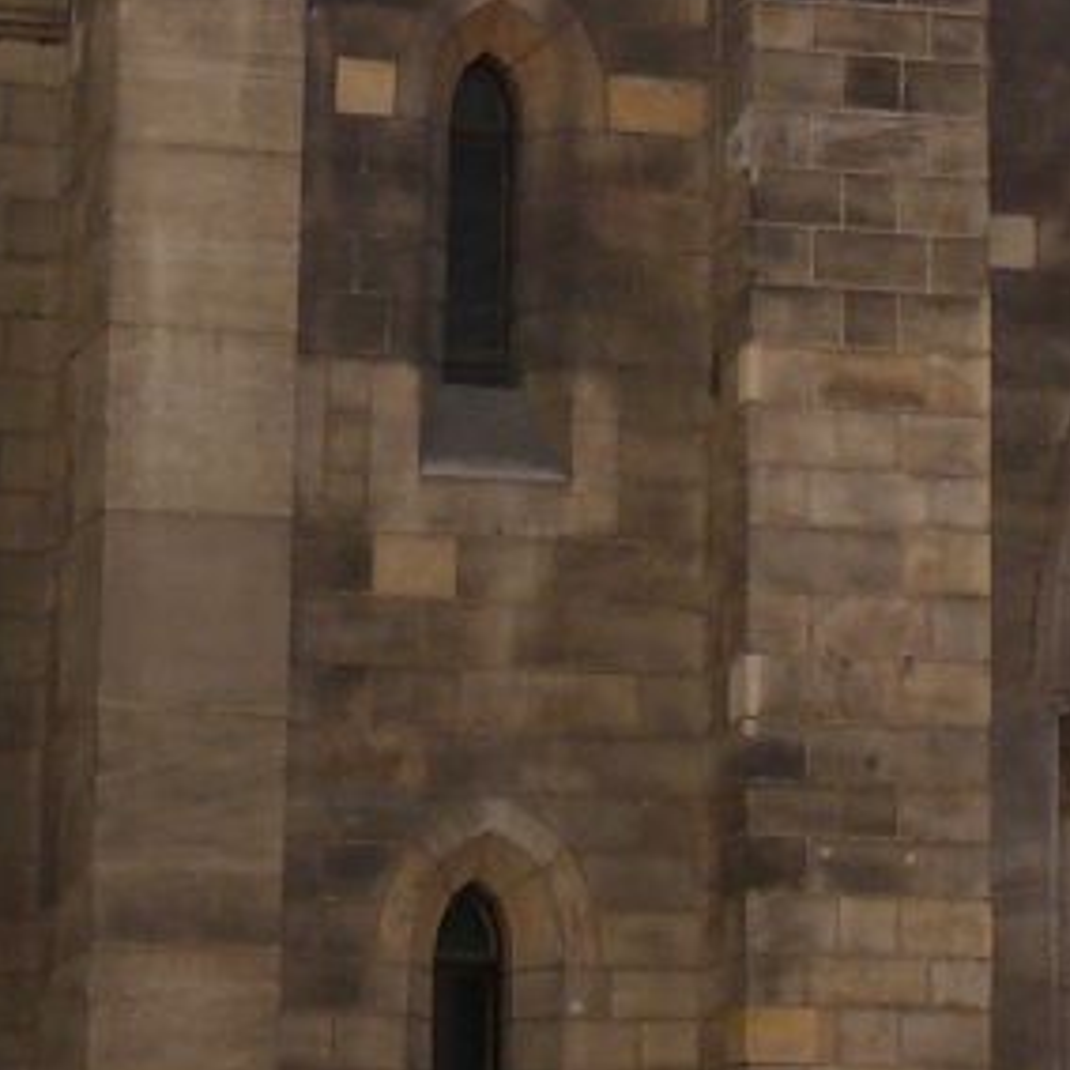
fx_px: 6959
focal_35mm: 199
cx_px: 1326
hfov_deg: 8.7
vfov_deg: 8.4
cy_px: -882
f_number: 5
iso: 100
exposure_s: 1/250
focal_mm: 7.4
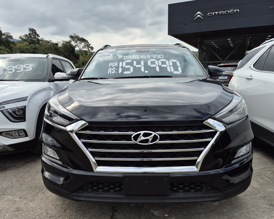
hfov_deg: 62.2
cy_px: 110
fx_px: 227
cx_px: 138
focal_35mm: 28
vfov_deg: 51.5
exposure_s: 1/1292
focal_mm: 5.4
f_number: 1.8
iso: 25
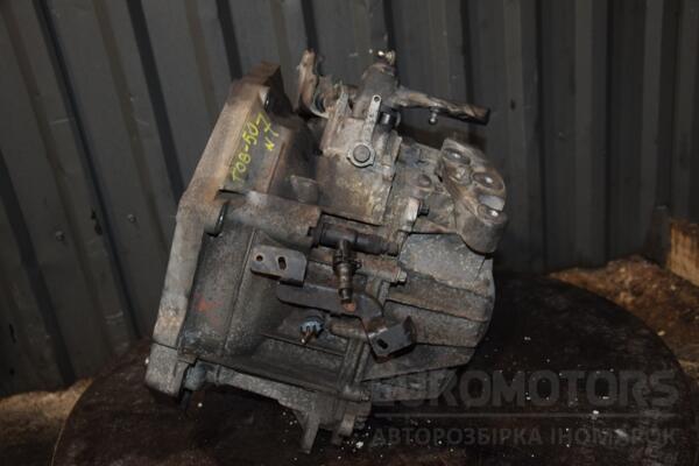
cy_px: 233
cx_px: 350
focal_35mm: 42
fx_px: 815
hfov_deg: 46.4
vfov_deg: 31.9
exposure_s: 1/60
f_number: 5
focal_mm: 28
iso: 800
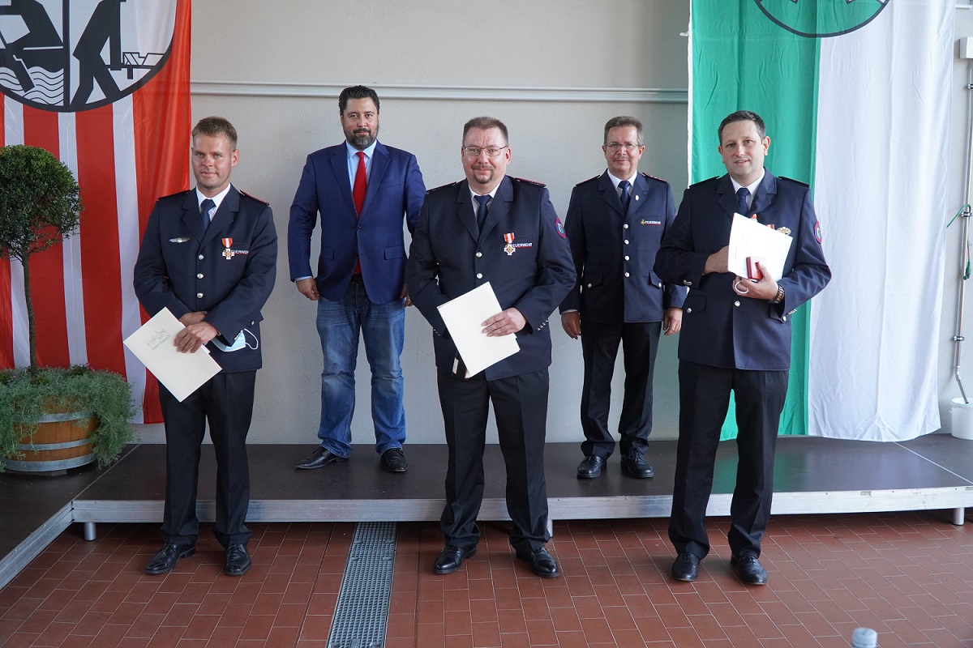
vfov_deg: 41.7
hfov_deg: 59.5
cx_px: 486
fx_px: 851
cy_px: 324
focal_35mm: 32
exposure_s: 1/160
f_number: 4
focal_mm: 21
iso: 1000
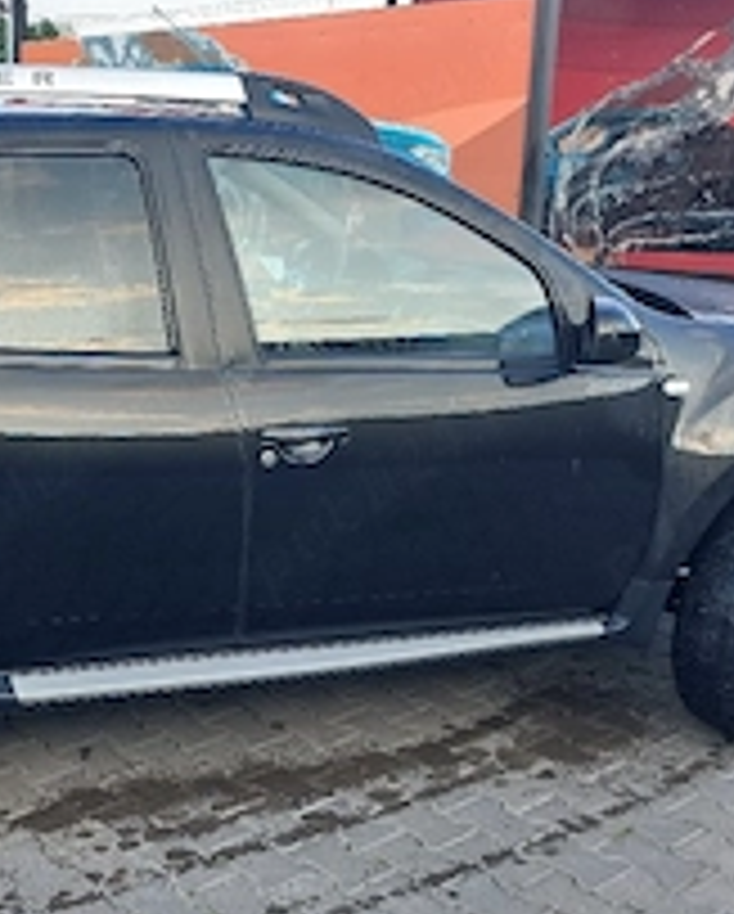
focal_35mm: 48
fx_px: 1300
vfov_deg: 38.6
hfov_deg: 30.7
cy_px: 531
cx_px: 135
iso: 25
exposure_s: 1/50
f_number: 1.8
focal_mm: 5.23
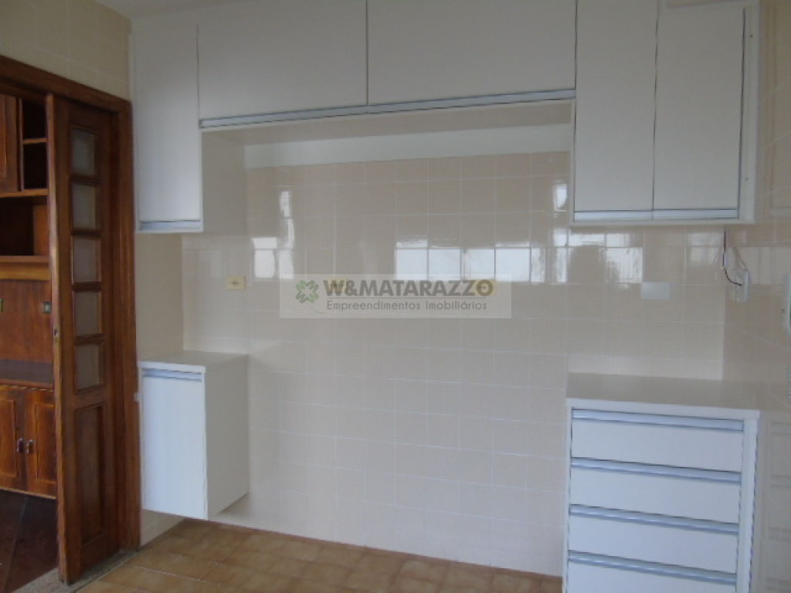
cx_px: 396
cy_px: 296
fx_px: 571
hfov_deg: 69.4
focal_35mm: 25
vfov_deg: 54.9
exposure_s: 1/30
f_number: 3.4
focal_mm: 4.4
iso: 200
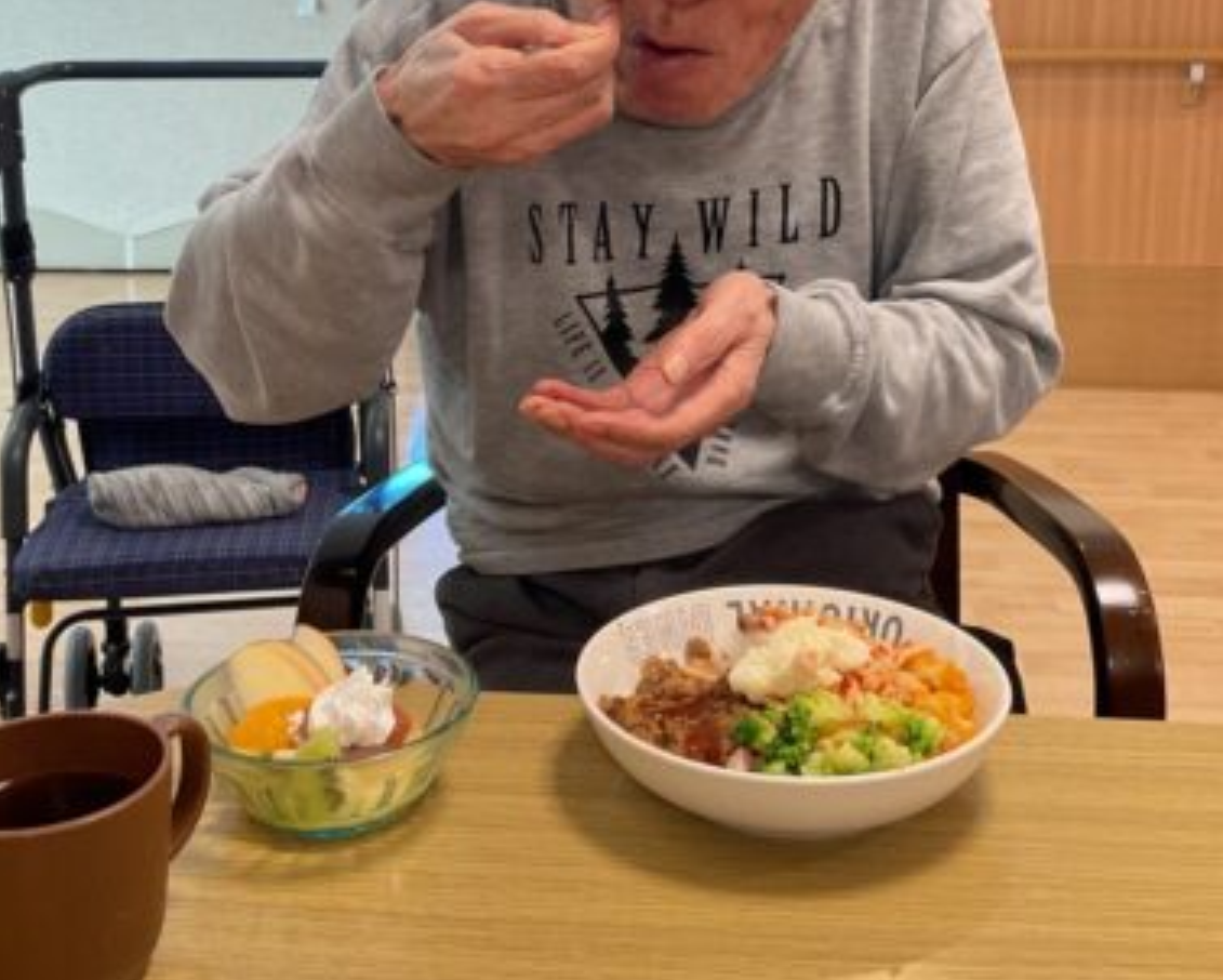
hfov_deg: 41.1
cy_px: 256
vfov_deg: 32.9
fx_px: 1630
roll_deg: +1.6
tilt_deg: -12.4
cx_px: 649
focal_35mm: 45
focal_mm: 3
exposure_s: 1/50
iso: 80
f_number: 1.8
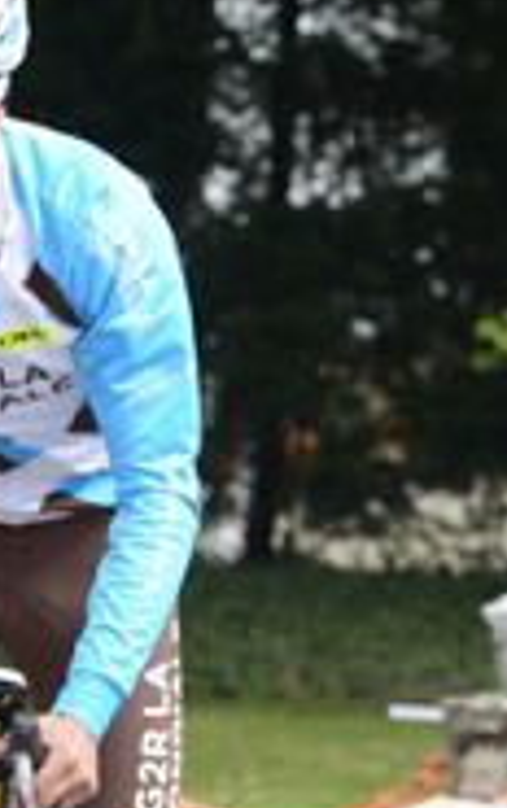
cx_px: 529
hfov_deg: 2.2
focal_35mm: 593
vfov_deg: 3.5
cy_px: 708
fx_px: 13079
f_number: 5
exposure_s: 1/1000
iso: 400
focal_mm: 135
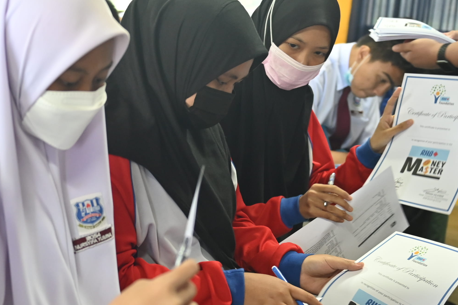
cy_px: 236
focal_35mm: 73
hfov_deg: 26.8
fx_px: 928
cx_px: 49
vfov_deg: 18.5
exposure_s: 1/100
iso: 1600
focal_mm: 32
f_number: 2.8
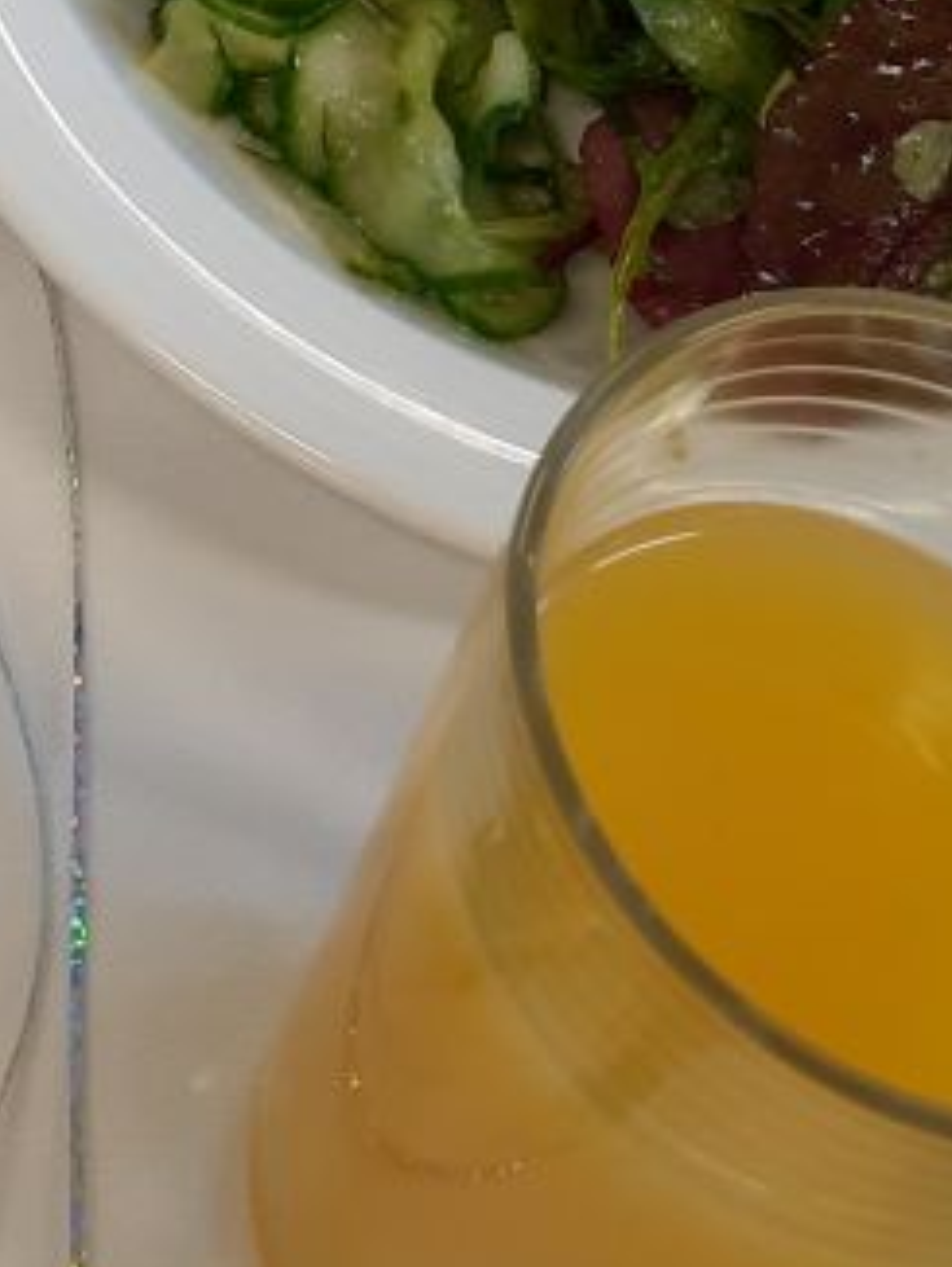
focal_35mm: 92
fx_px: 3369
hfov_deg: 14.9
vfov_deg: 18.7
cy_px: -645
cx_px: -501
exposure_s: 1/50
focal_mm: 4.6
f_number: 2
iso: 80
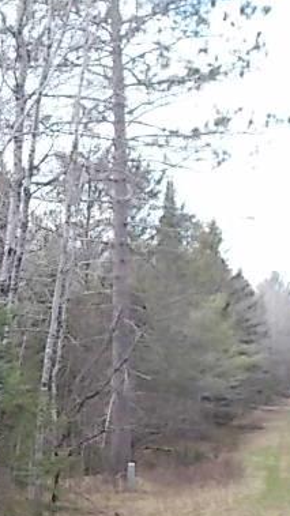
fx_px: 1108
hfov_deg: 14.1
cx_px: -127
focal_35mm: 81
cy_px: 315
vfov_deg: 26.2
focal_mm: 7.9
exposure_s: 1/100
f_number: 4.2
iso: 80
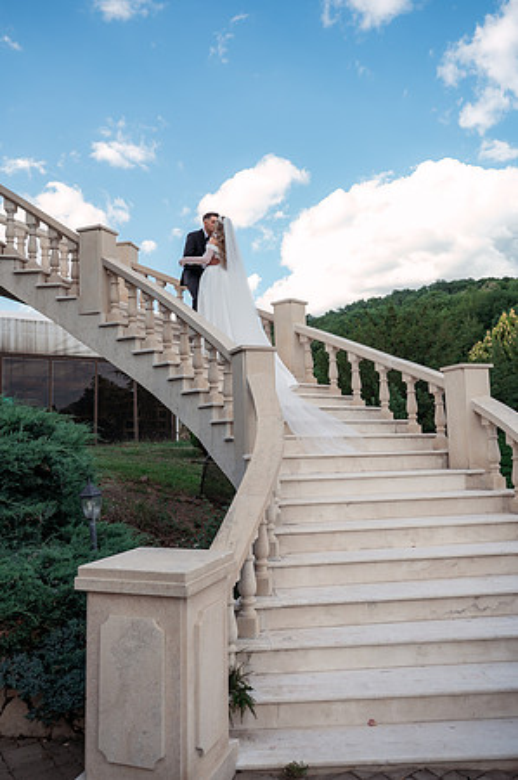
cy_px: 390
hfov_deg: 46.3
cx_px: 259
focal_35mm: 28
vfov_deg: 65.5
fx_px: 606
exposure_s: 1/500
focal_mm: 28
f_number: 3.5
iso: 160
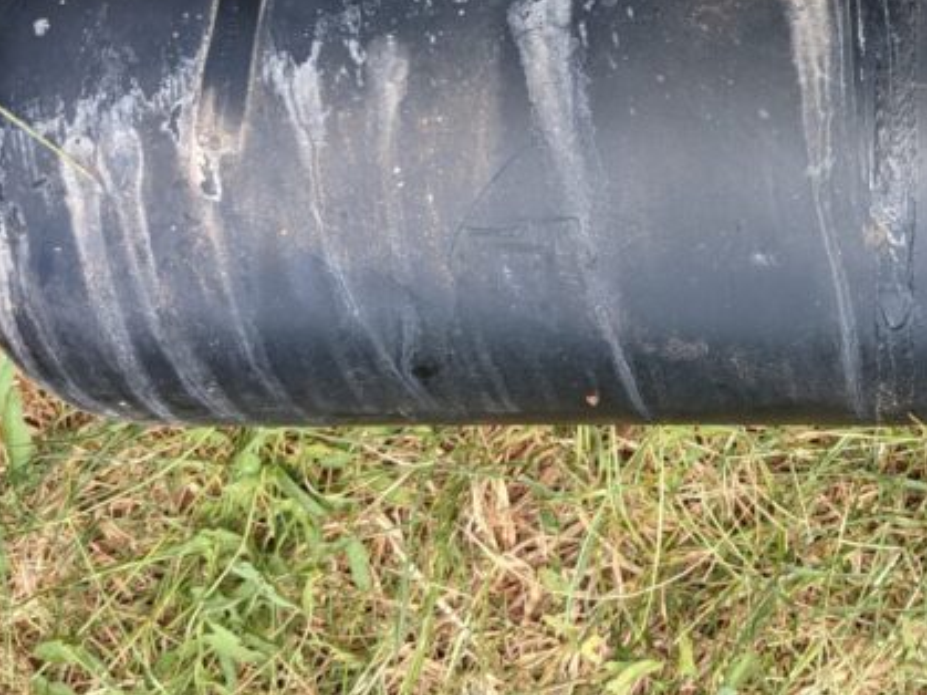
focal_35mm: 66
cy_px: 201
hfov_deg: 28.0
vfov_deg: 22.1
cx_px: 878
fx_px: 1767
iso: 50
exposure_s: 1/340
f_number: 1.73
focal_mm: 4.38
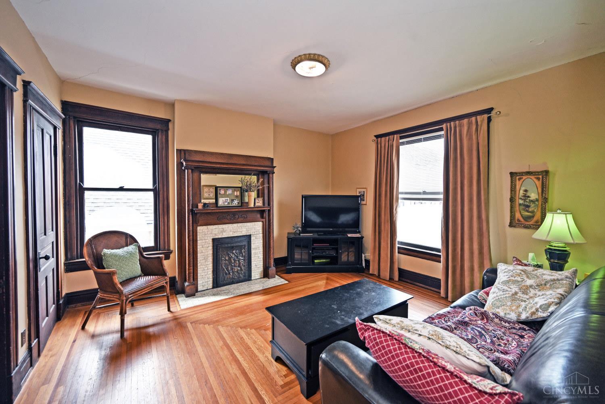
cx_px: 302
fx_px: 235
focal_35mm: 14
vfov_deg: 81.2
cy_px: 202
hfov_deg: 104.3
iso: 200
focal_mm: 14
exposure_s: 1/60
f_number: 4.5
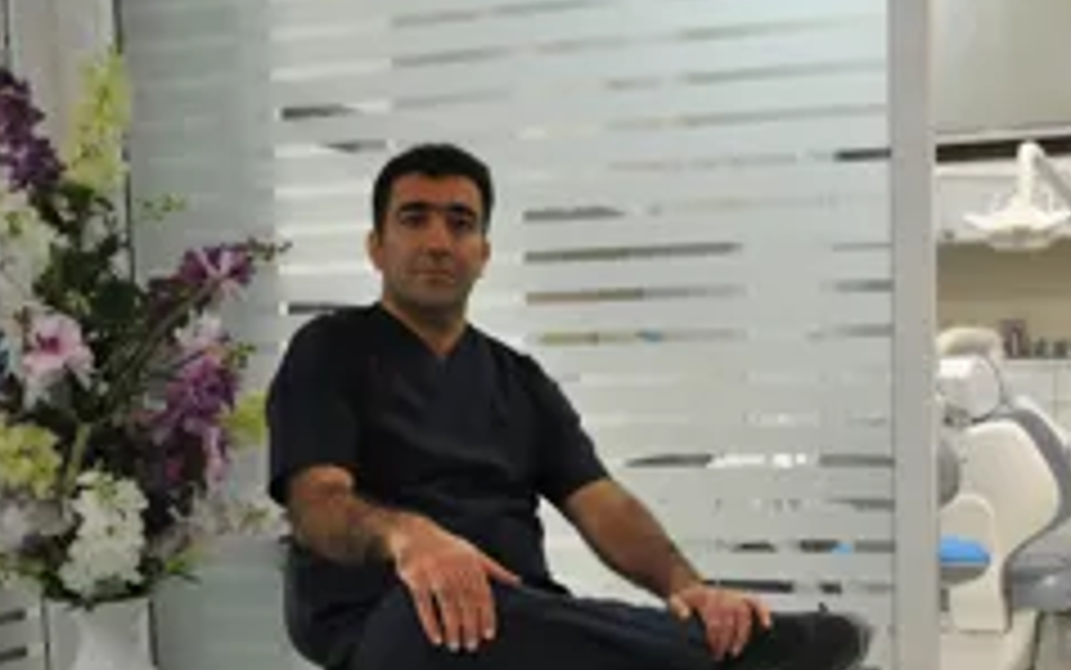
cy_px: 558
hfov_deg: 37.1
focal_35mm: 54
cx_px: 742
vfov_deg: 23.6
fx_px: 1573
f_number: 4.5
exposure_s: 1/80
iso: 1600
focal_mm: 21
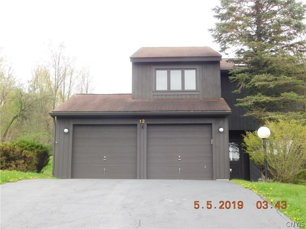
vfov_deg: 28.6
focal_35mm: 51
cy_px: 114
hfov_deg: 37.5
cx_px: 153
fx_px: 451
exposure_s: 1/80
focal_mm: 9
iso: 125
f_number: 3.8
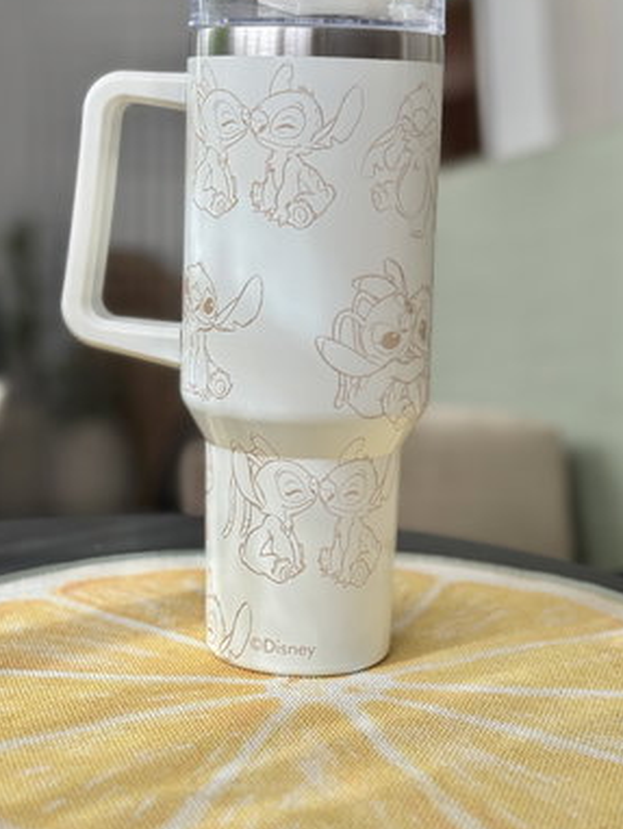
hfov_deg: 21.9
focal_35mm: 67
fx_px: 1606
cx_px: 282
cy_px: 285
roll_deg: -1.6
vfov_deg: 28.8
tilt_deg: -5.7
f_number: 1.78
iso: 64
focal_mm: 6.76
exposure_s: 1/359
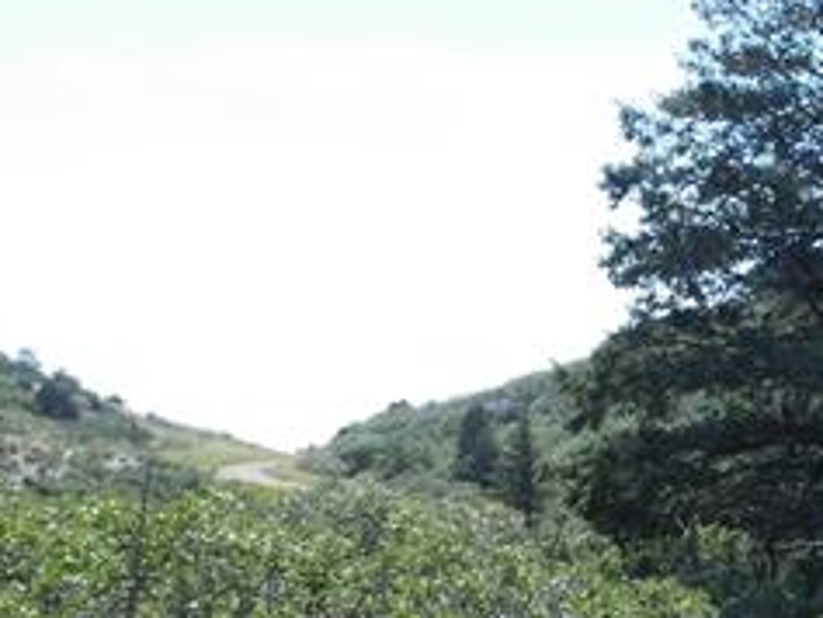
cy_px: 509
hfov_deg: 27.6
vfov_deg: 23.3
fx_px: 1475
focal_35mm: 62
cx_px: 976
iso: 800
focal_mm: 4
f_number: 6
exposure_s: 1/1500
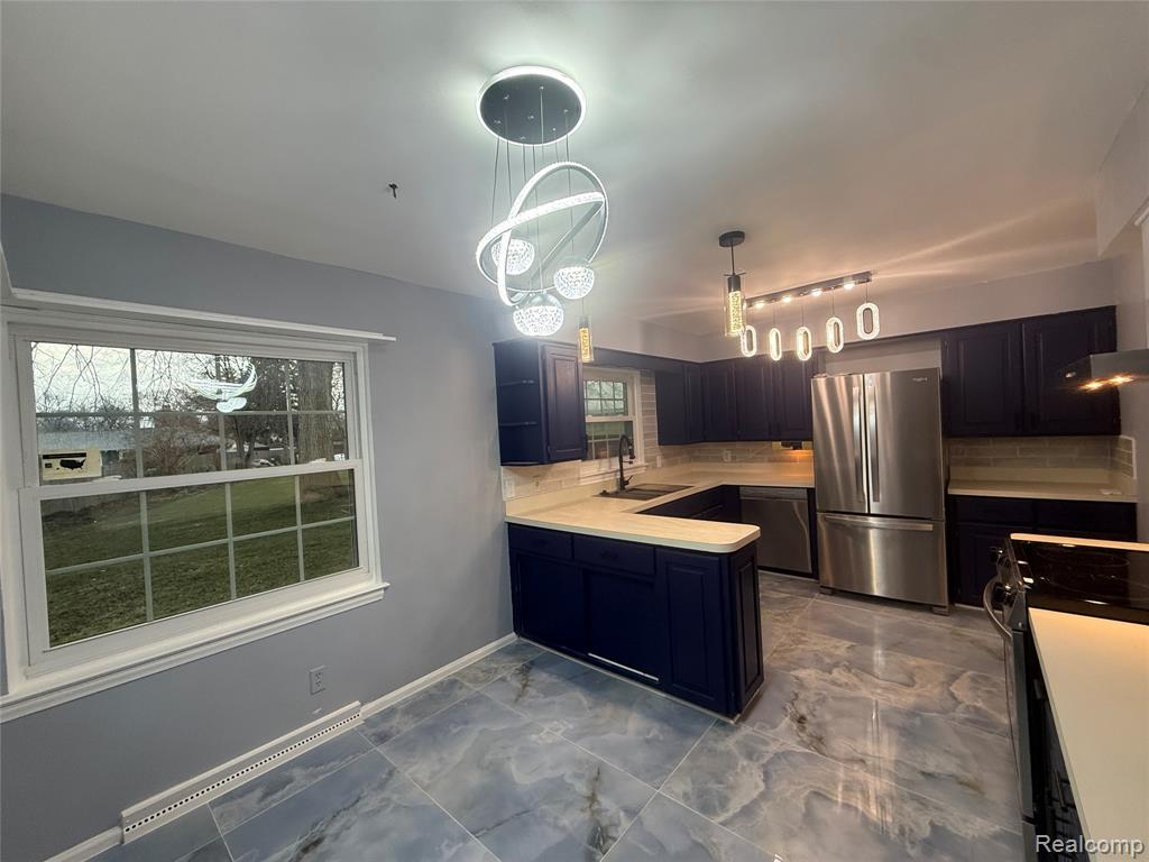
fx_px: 465
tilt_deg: +0.8
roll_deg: +2.6
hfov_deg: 102.1
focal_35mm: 14
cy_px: 431
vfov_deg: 85.7
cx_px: 574
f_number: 2.2
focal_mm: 2.22
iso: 250
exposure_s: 1/129
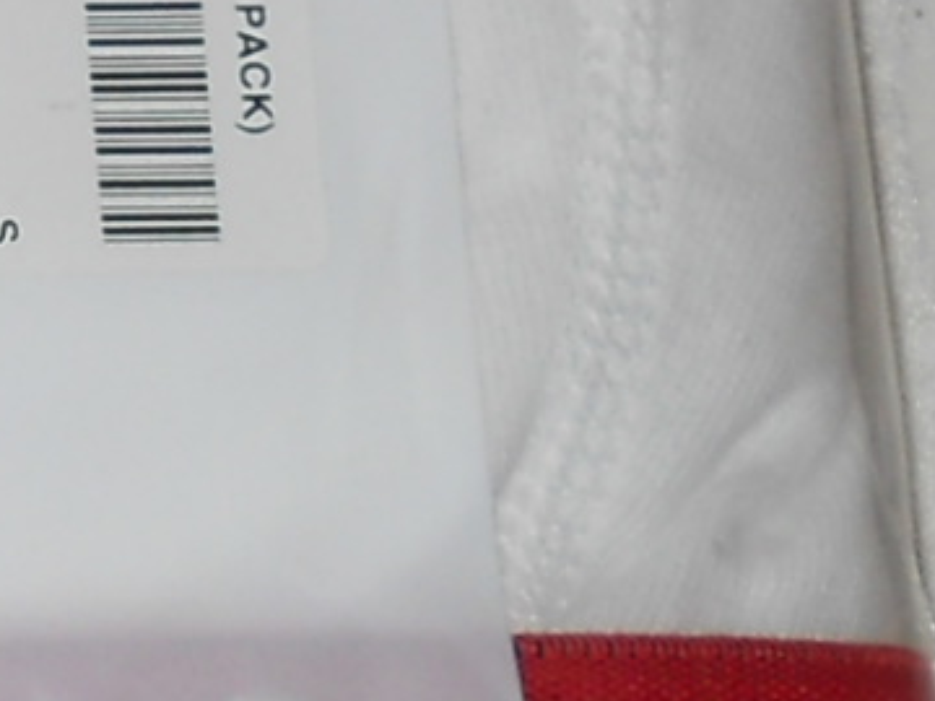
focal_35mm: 273
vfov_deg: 5.4
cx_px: -493
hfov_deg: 7.1
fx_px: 7374
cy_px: -400
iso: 80
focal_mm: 7.88
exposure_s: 1/30
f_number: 3.3
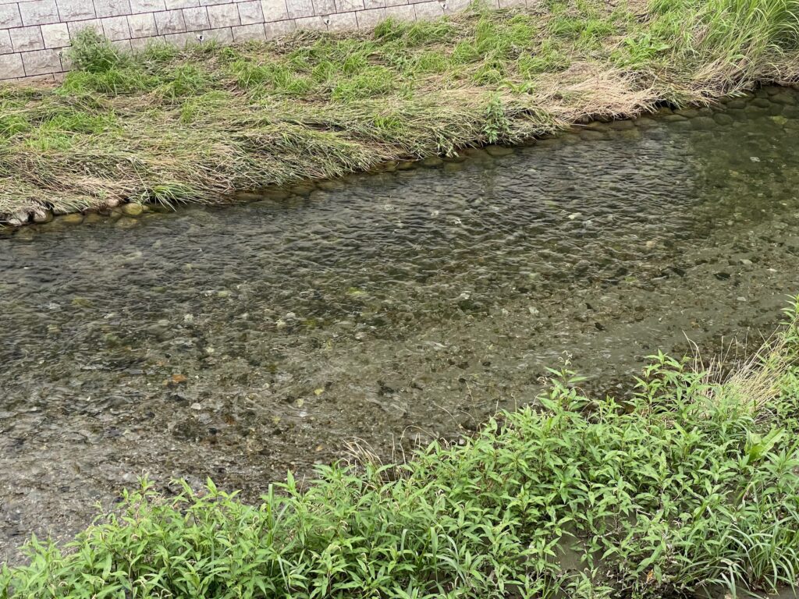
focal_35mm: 52
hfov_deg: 36.8
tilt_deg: -29.7
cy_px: 300
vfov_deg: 28.0
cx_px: 400
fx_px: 1200
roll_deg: -0.6
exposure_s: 1/70
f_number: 2
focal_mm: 6
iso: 200
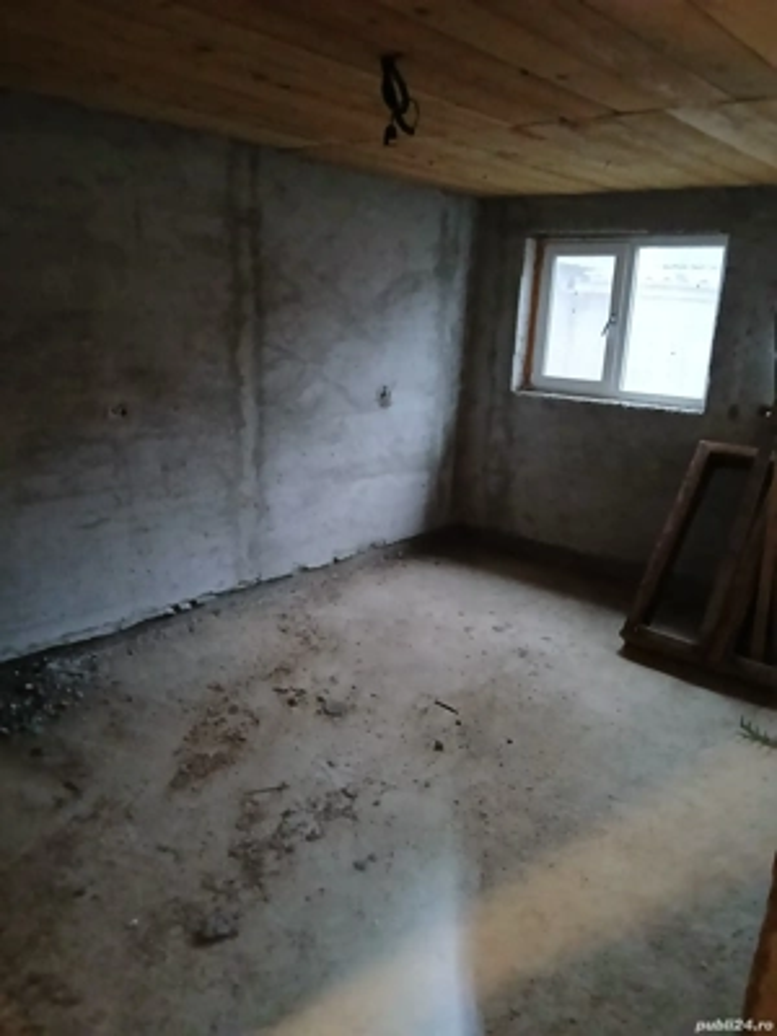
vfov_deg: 67.3
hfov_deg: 53.1
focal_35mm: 26
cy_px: 518
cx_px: 388
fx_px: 778
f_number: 1.8
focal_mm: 3.98
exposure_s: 1/15
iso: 1600
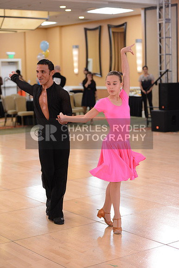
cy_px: 134
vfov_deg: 28.8
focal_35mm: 70
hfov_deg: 19.5
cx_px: 90
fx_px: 522
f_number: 2.8
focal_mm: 70
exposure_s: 1/250
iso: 2500
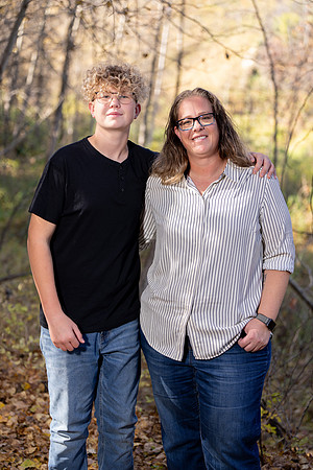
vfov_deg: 28.8
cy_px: 235
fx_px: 913
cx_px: 156
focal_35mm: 70
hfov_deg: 19.5
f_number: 2.8
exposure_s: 1/200
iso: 125
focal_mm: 70
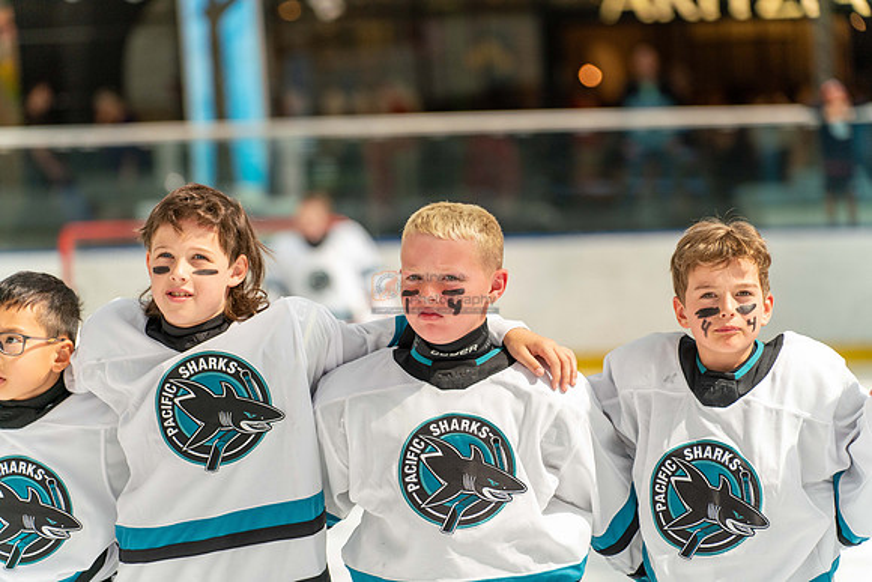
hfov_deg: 13.7
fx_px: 3634
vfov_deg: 9.2
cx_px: 436
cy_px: 291
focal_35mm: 150
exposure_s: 1/2500
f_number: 3.5
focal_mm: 150
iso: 1600
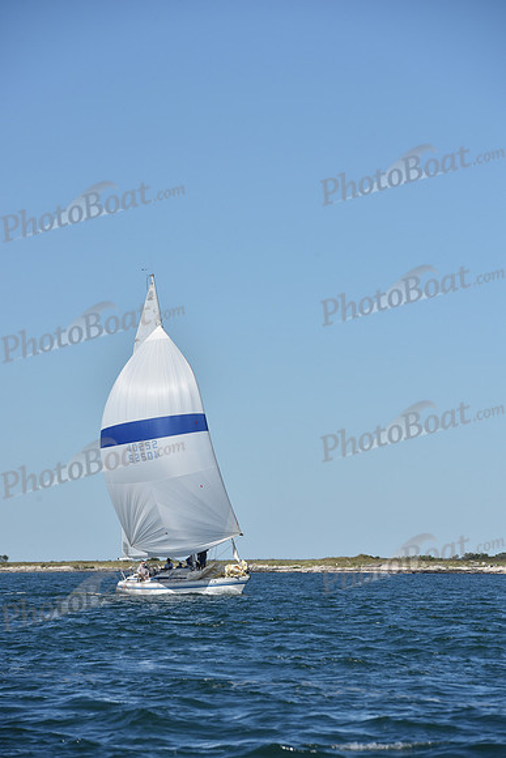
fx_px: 3792
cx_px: 253
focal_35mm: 180
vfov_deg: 11.4
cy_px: 379
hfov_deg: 7.6
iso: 250
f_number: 9
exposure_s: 1/1250
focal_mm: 180
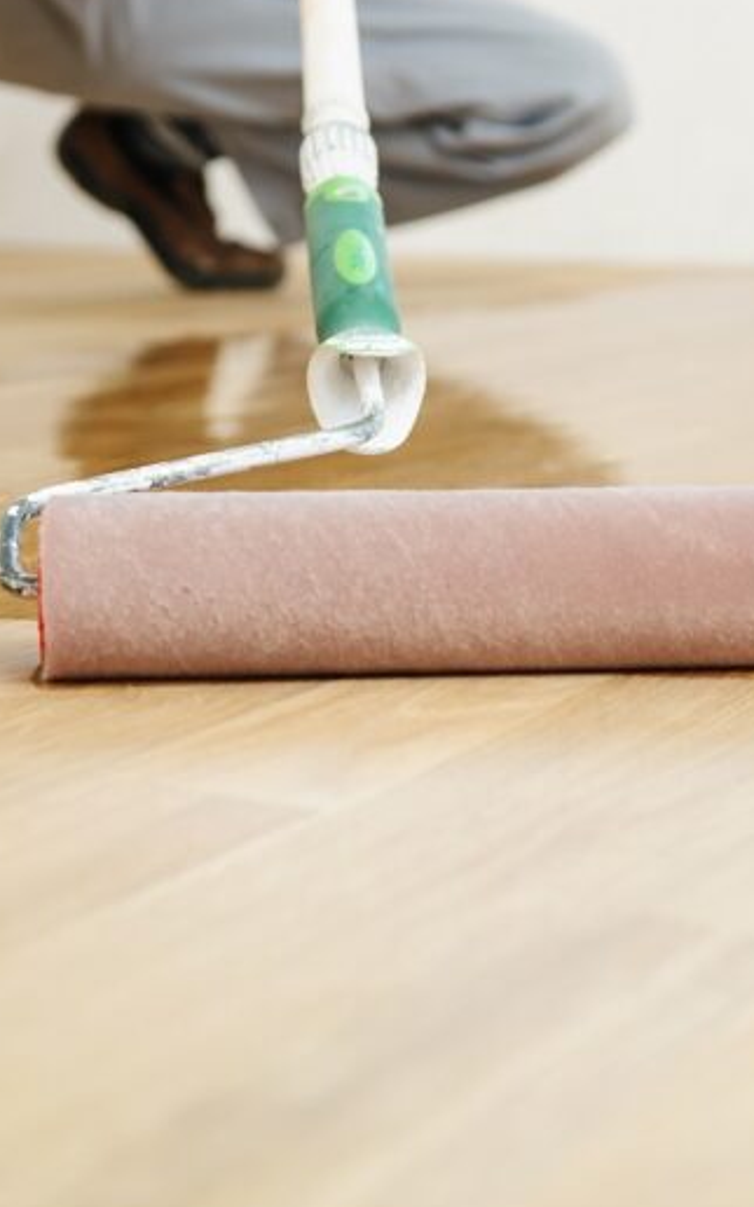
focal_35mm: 73
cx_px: 349
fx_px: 2399
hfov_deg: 17.9
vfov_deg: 27.2
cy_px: 117
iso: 250
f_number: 3.5
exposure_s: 1/125
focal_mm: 36
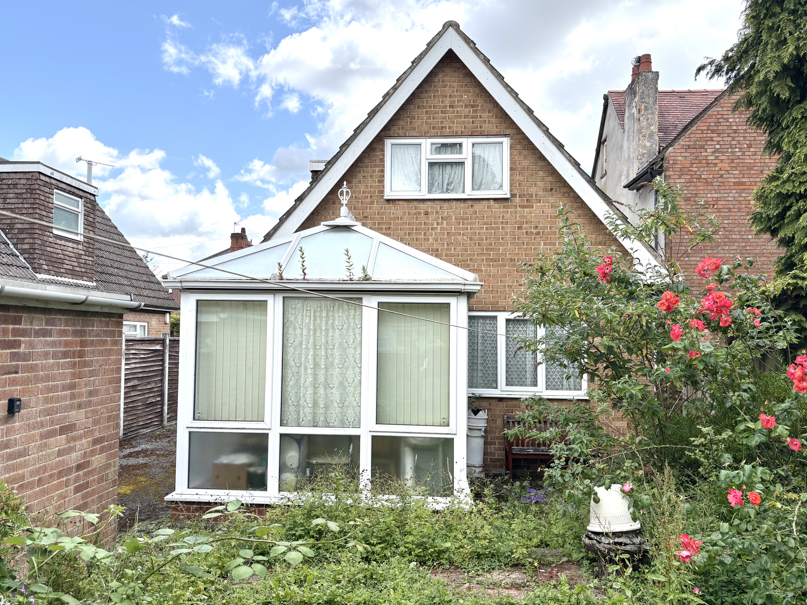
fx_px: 653
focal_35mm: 28
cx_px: 391
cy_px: 309
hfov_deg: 63.4
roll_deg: -0.8
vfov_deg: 49.7
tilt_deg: +3.0
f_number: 1.6
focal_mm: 5.96
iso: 64
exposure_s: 1/2364
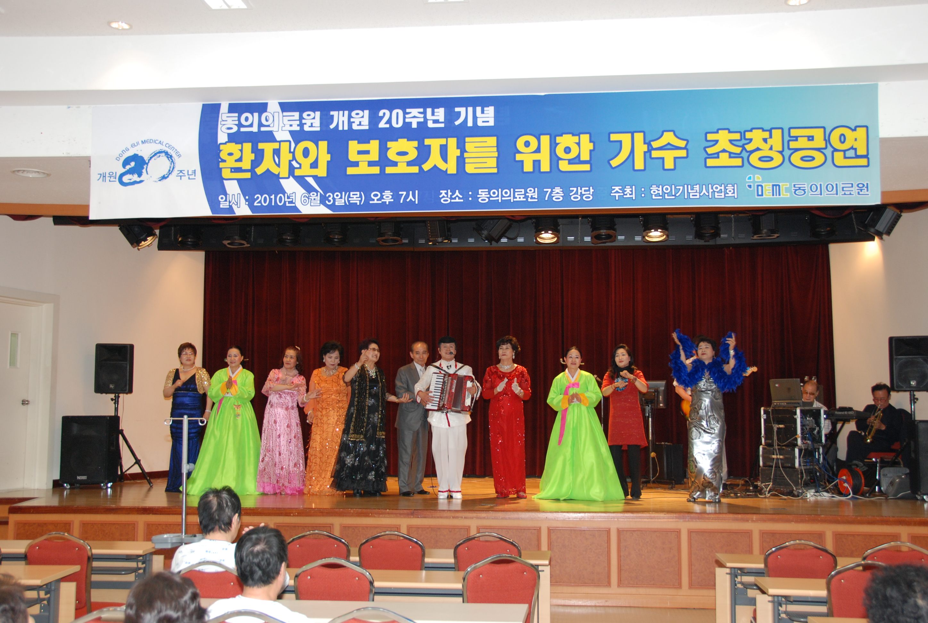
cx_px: 464
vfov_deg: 34.4
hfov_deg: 49.5
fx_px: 1007
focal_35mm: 39
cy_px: 312
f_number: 4
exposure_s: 1/60
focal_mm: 26
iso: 400
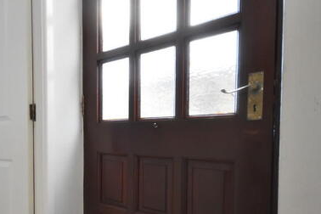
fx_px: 232
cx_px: 96
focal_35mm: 26
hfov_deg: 66.7
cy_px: 144
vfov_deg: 48.7
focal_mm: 10
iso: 2000
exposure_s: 1/125
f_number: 4
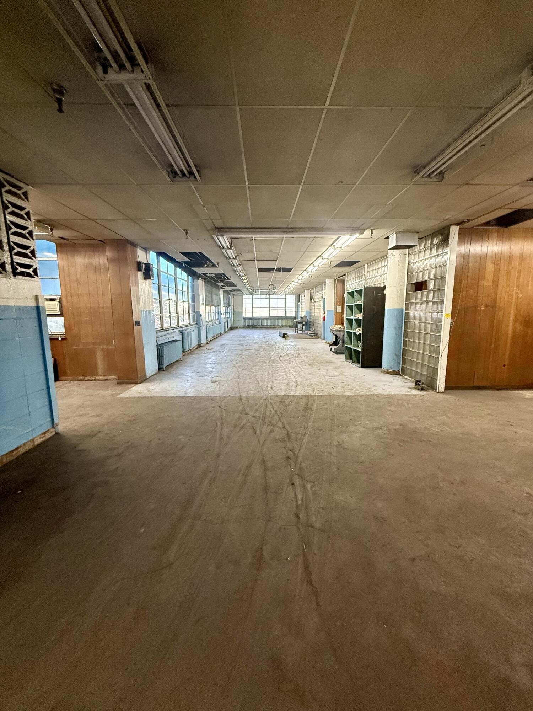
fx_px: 287
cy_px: 356
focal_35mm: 14
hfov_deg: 85.7
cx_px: 266
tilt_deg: -7.7
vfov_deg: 102.1
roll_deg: -0.3
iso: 400
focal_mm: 2.22
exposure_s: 1/120
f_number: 2.2
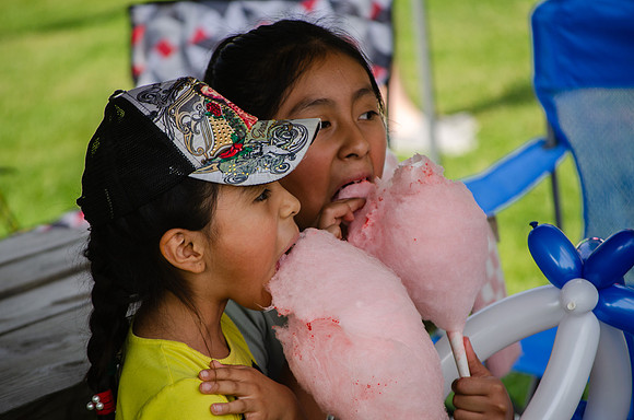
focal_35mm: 218
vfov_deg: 6.3
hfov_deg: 9.5
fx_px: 3822
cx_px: 317
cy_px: 210
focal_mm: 145
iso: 200
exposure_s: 1/500
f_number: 5.6
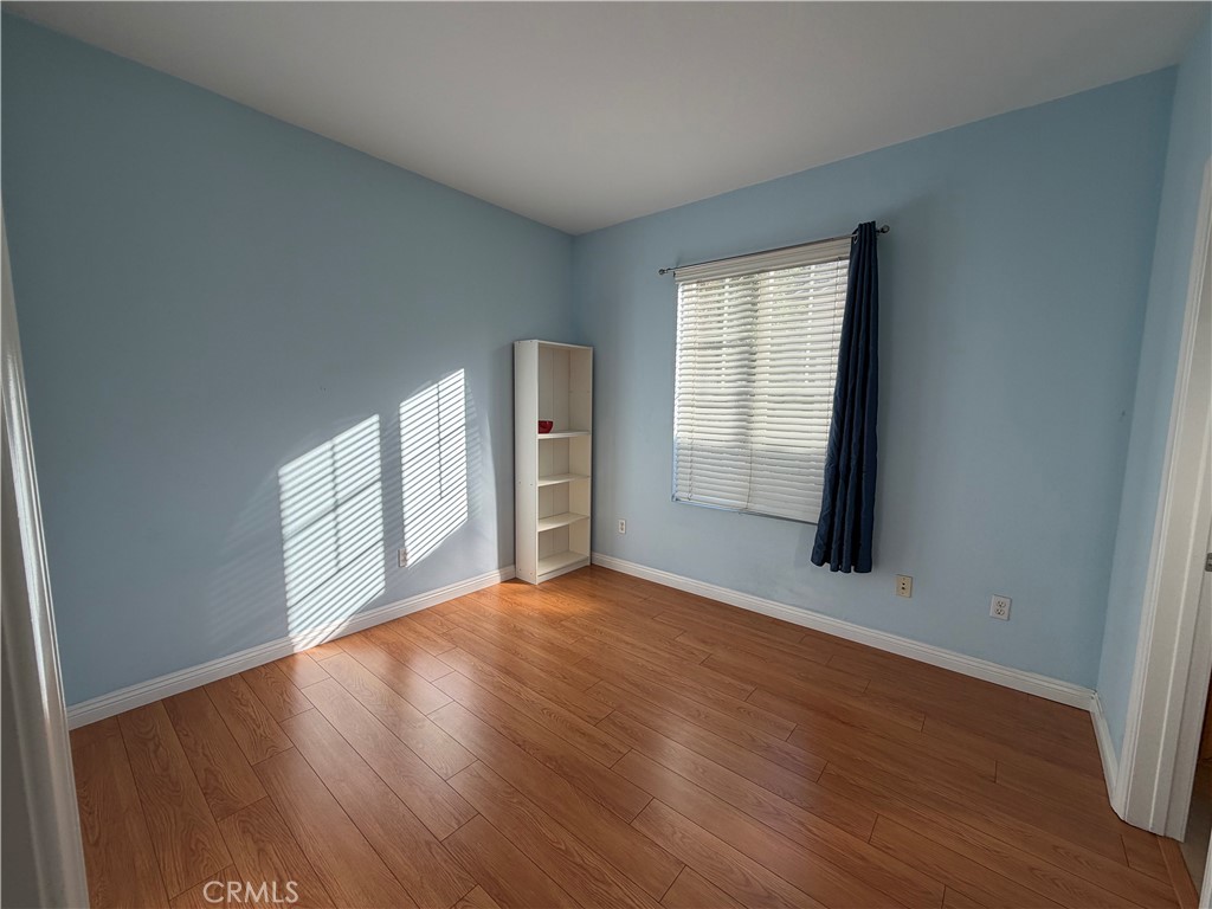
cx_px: 606
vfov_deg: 85.7
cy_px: 454
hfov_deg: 102.1
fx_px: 490
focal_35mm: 14
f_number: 2.2
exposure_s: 1/191
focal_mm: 2.22
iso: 40
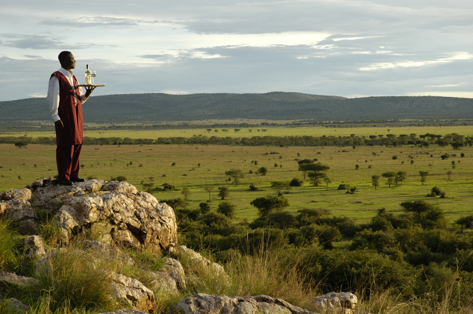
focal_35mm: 75
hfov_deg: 27.0
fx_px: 985
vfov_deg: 18.1
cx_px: 236
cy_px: 157
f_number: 6.3
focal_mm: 50
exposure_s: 1/100
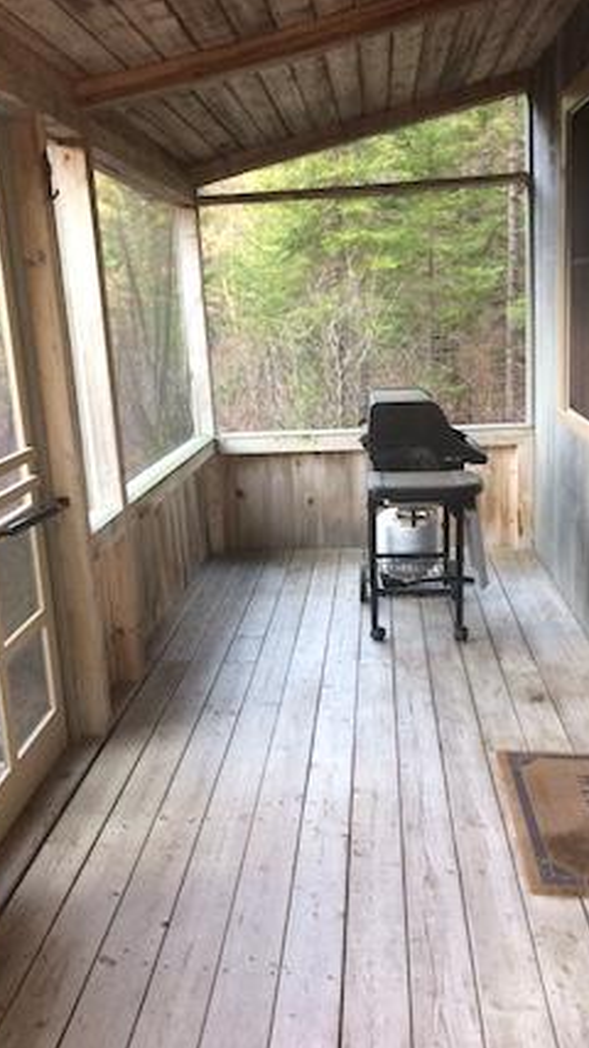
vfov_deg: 61.0
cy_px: 523
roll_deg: +4.6
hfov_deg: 36.6
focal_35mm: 32
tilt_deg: -13.3
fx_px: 889
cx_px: 248
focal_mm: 4.15
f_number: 2.2
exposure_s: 1/30
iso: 80
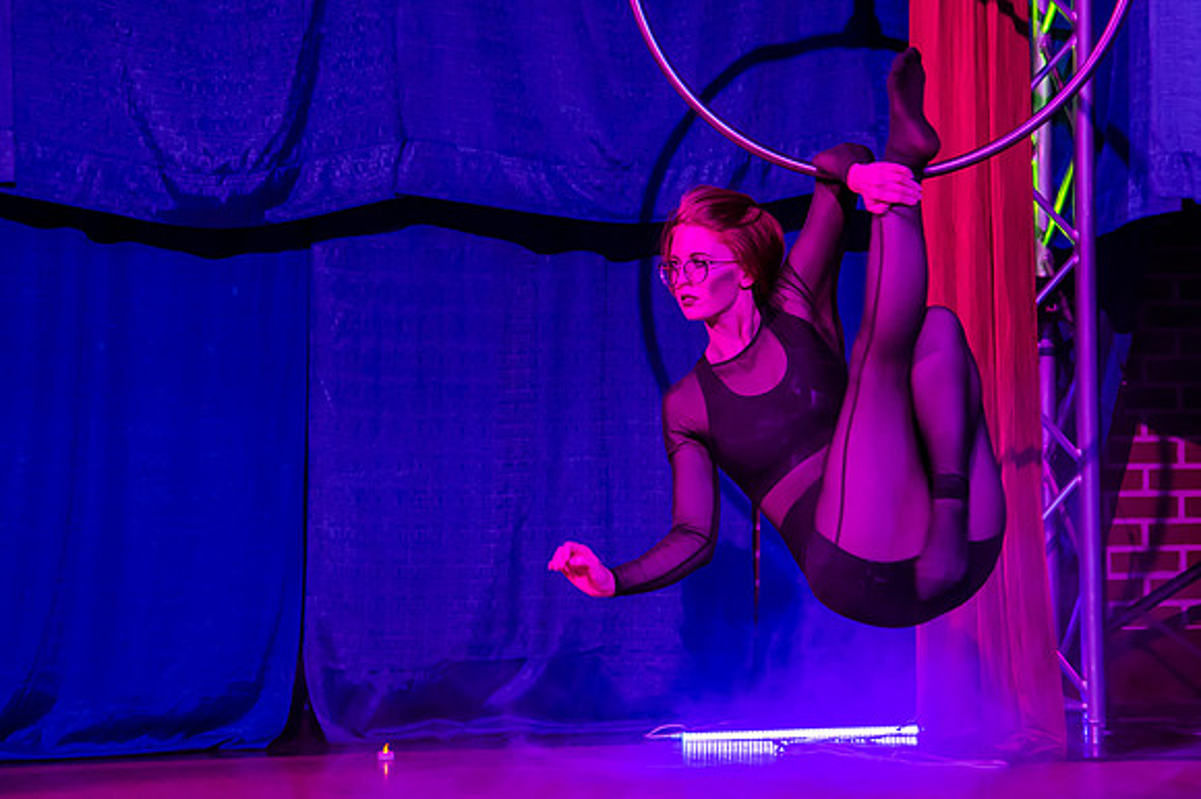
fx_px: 3959
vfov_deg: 11.5
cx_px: 425
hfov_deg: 17.2
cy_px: 284
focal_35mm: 119
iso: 3200
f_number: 4
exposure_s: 1/125
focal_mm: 70
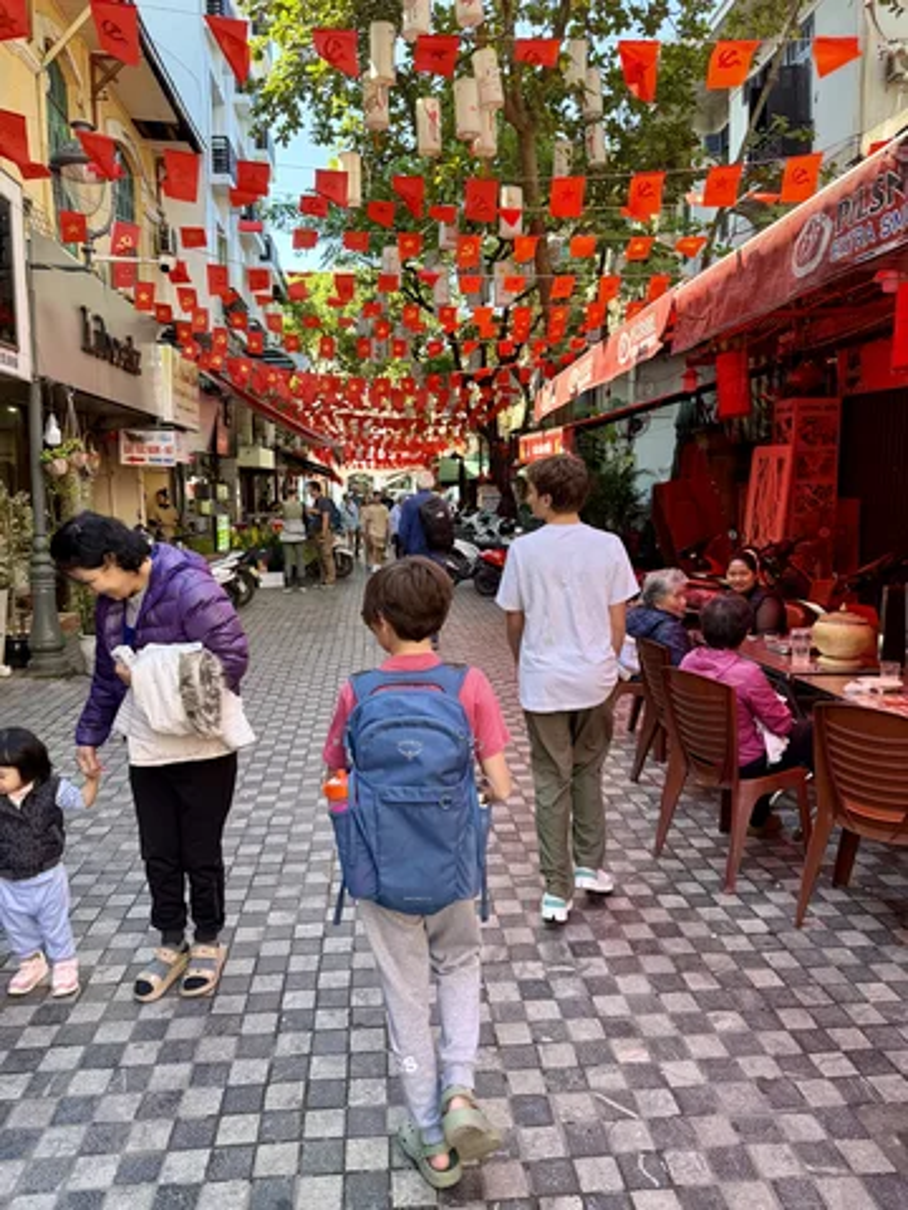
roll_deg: +0.3
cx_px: 454
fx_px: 839
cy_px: 605
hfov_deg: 56.8
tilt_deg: -7.9
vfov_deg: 71.6
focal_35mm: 24
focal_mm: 6.76
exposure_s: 1/314
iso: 100
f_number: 1.78
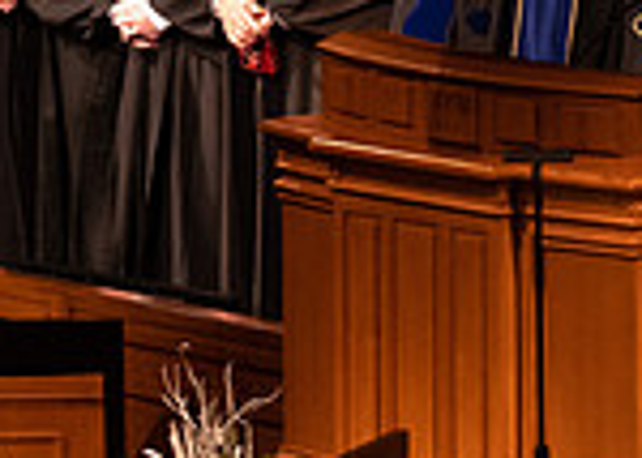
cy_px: -15
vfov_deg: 1.2
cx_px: 608
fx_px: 21068
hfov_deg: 1.7
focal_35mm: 1156
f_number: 2.8
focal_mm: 200
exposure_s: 1/160
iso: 2000
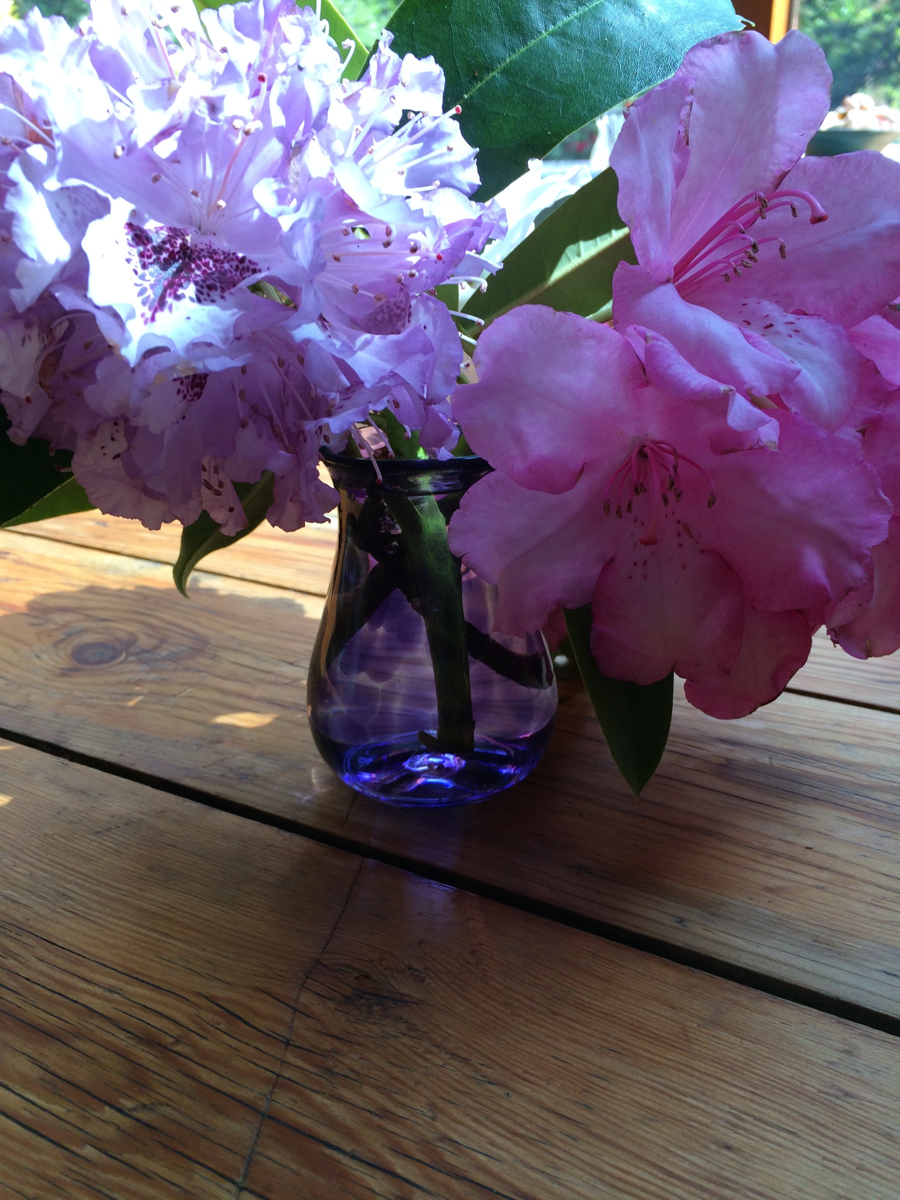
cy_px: 600
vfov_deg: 60.0
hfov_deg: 46.8
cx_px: 450
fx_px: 1040
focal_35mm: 30
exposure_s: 1/120
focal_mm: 4.12
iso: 50
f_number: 2.2
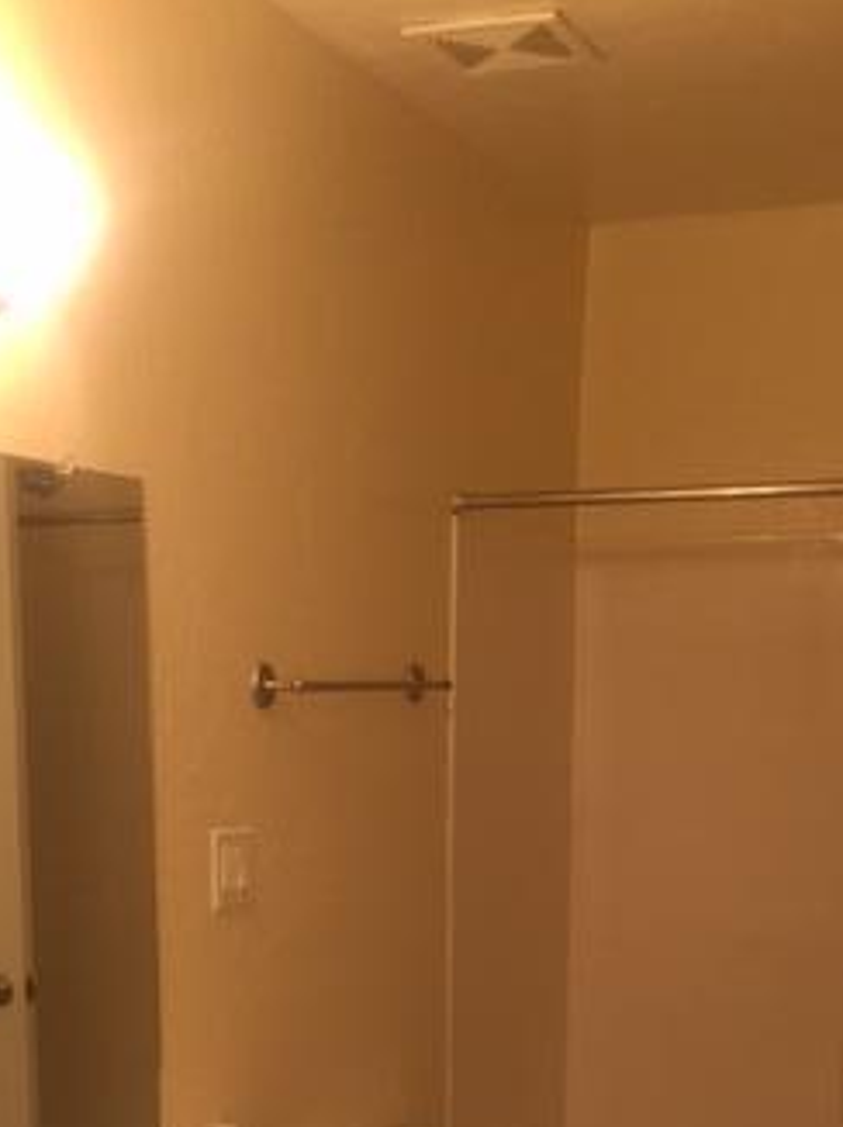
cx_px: 401
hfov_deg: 25.6
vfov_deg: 31.5
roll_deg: -0.1
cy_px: 1096
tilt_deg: -12.0
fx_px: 1853
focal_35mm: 57
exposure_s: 1/30
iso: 40
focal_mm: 4.15
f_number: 2.2
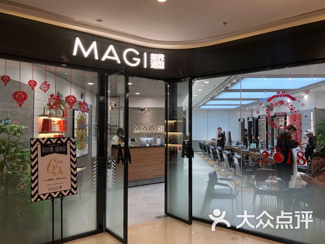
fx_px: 272
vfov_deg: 48.2
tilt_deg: +1.9
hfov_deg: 61.7
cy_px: 122
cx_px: 162
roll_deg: -0.3
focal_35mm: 29
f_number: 1.8
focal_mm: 3.99
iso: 40
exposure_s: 1/100
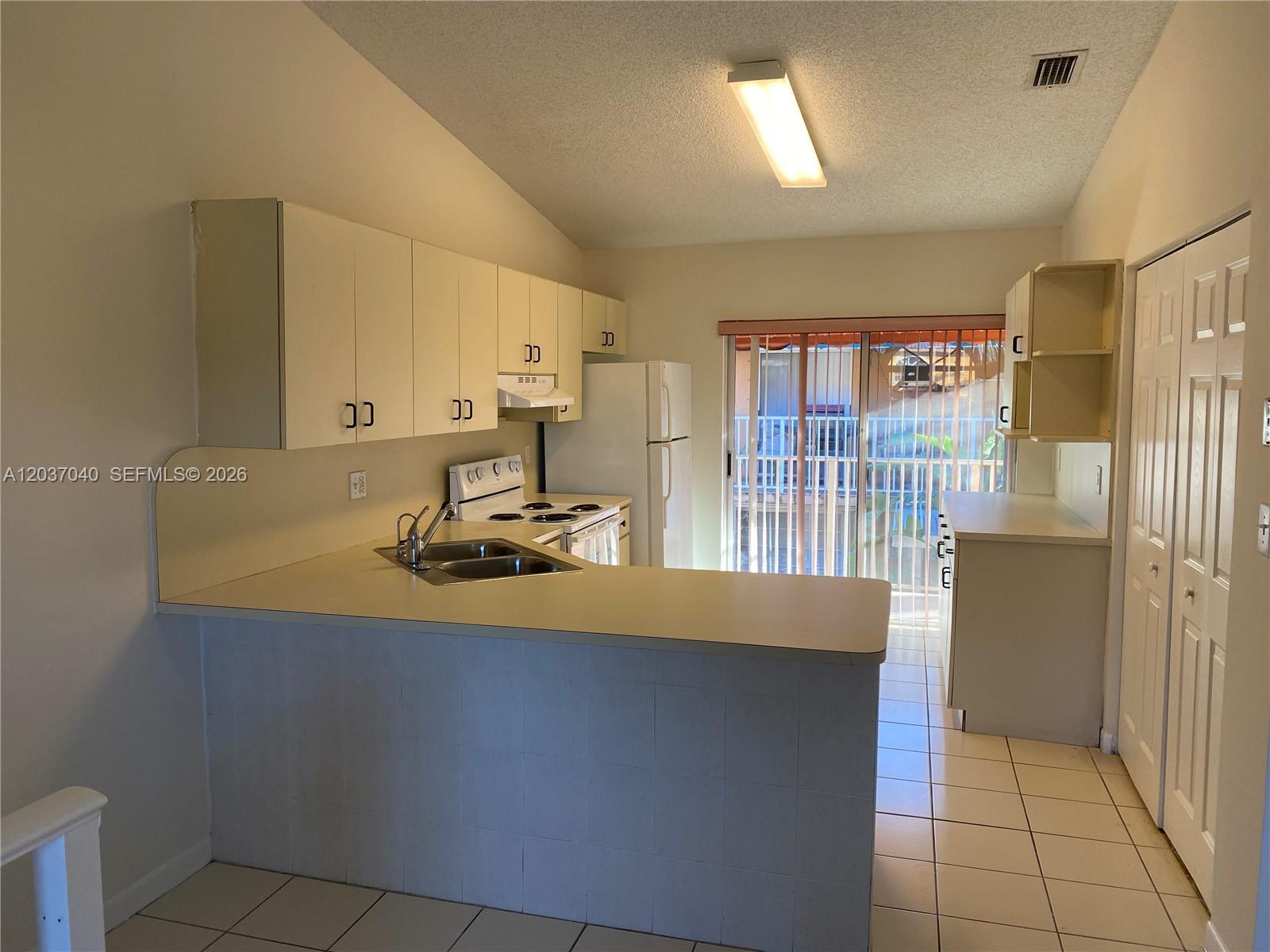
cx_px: 635
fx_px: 954
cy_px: 476
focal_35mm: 26
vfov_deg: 53.1
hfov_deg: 67.3
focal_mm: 4.25
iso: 64
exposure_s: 1/60
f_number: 1.8
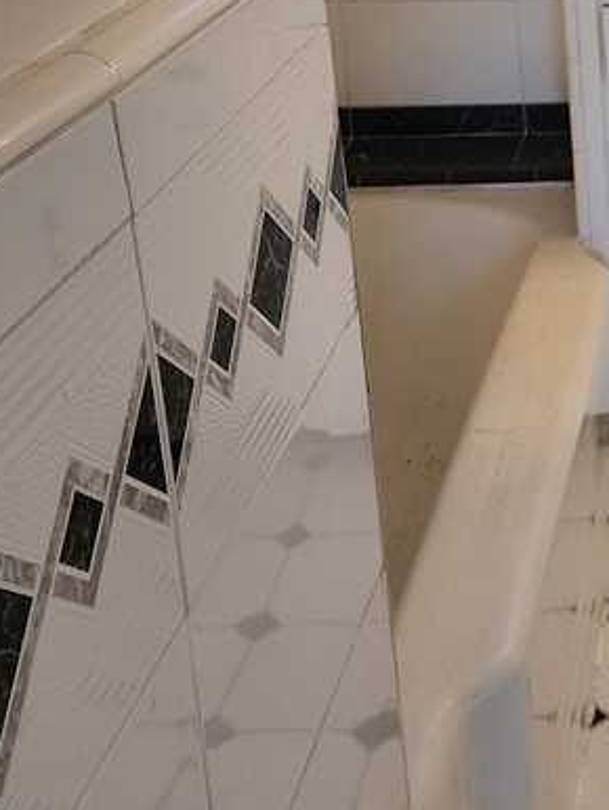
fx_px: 1429
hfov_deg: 22.0
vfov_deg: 29.5
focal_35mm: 61
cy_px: -10
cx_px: 760
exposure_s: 1/120
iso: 320
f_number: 1.8
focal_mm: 6.4
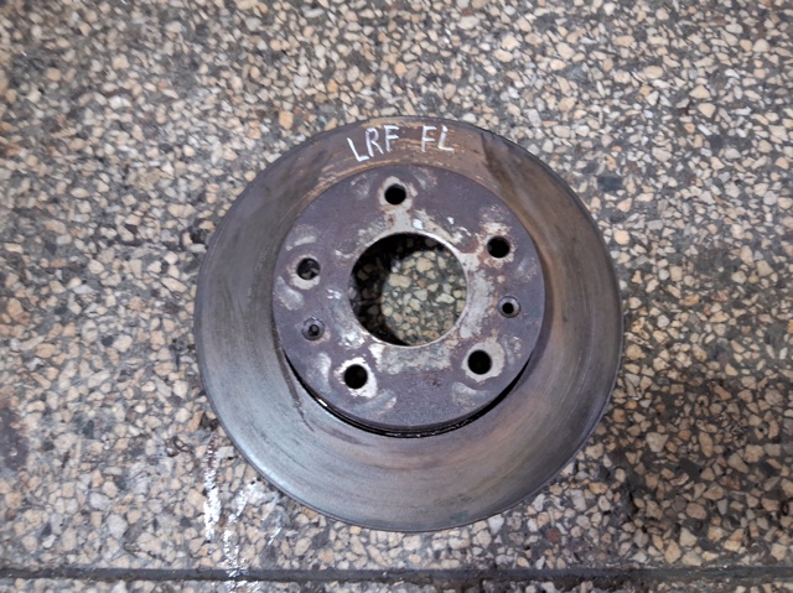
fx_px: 595
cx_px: 396
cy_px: 296
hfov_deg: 67.3
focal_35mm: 26
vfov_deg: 53.0
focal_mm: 3.98
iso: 640
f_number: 1.8
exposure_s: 1/24
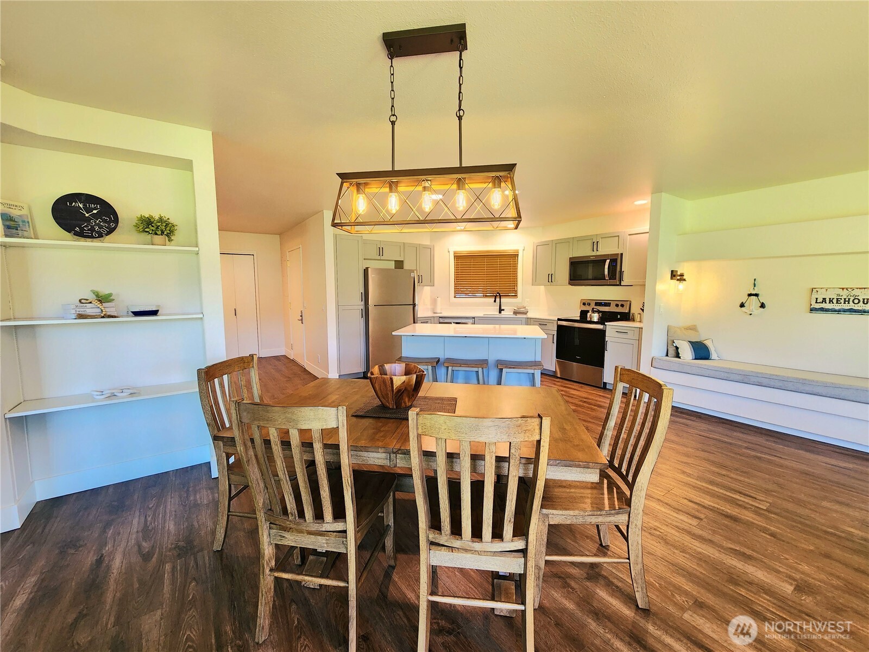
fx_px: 326
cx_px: 434
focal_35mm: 13
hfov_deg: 106.2
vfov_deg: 89.9
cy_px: 326
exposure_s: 1/60.2
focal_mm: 2.2
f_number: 2.2
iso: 200
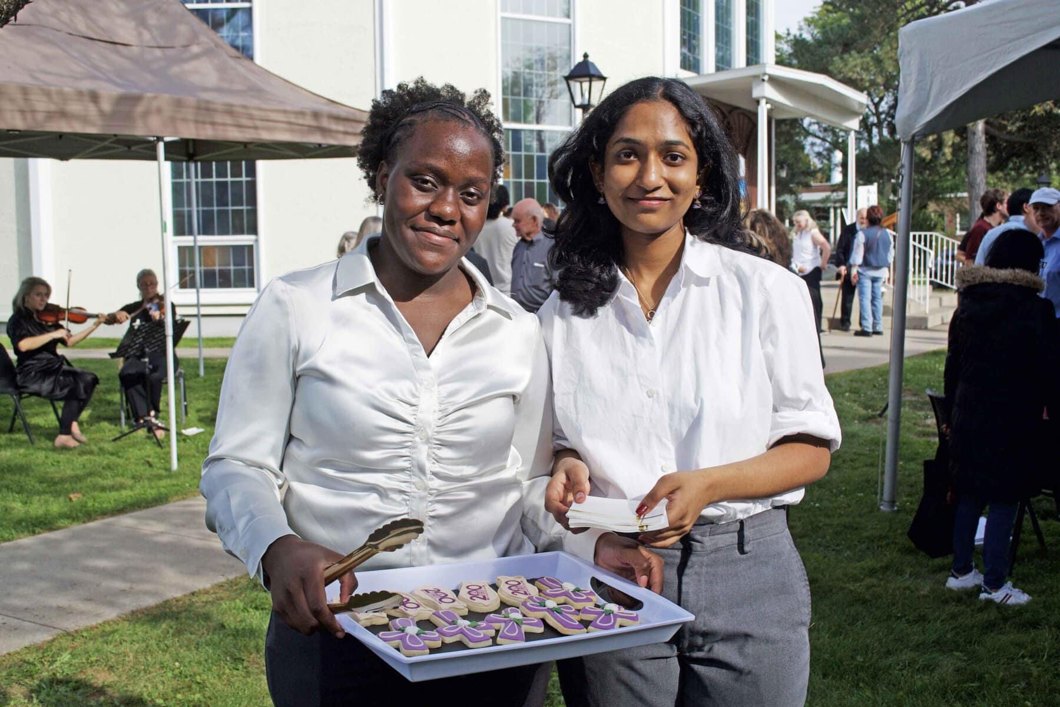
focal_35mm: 39
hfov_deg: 49.6
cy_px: 354
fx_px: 1148
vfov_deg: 34.2
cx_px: 530
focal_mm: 26
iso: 100
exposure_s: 1/200
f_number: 7.1
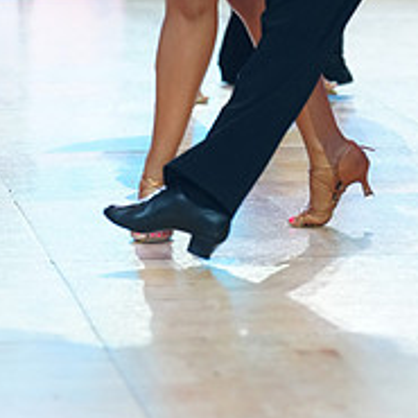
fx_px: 4413
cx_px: 275
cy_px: -149
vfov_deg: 5.4
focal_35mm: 323
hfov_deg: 5.4
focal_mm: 121
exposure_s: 1/400
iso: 2000
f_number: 2.8
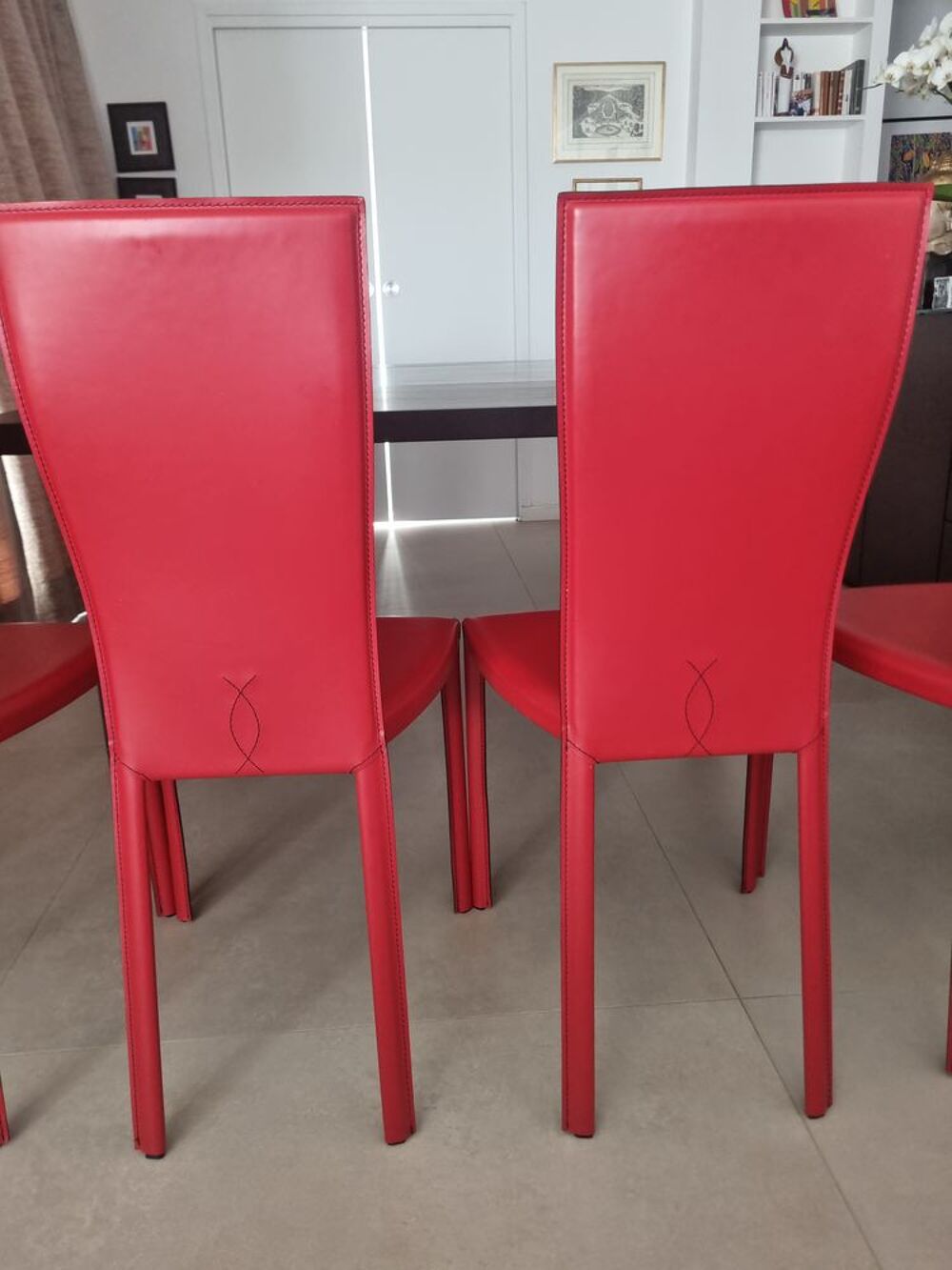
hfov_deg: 53.1
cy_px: 635
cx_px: 476
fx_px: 953
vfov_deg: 67.3
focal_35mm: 26
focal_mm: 5.4
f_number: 1.8
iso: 200
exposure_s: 1/100
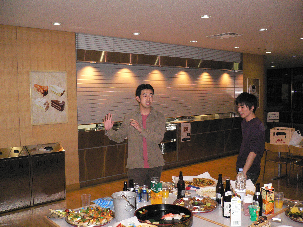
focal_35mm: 35
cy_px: 114
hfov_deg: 52.6
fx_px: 306
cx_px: 152
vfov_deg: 40.7
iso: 400
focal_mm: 5.8
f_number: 2.8
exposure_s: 1/60
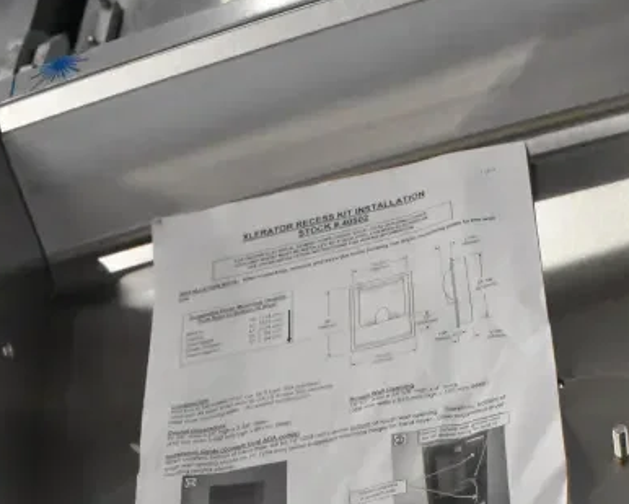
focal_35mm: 60
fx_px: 1117
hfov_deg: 31.4
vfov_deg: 22.6
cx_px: 300
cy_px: 658
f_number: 6.3
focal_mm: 18
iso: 6400
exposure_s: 1/160
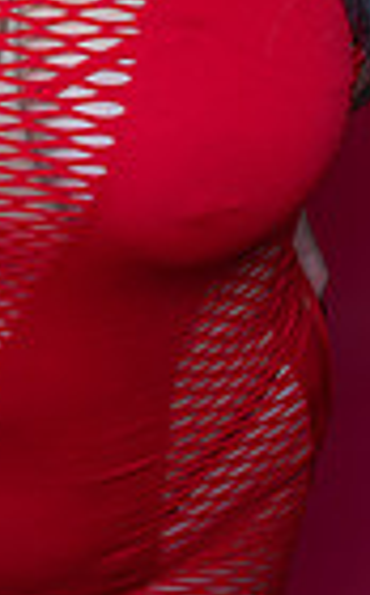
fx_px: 1863
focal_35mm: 115
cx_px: 60
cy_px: -191
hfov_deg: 11.3
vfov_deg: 17.0
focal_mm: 35
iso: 250
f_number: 11
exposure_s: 1/160
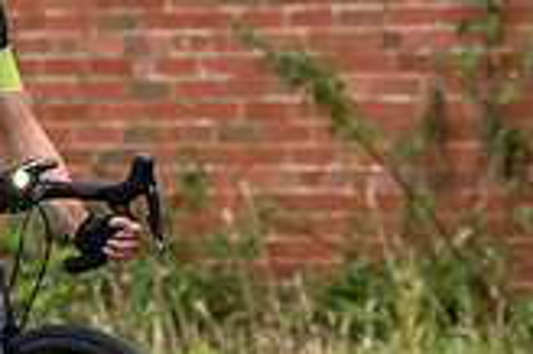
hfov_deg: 3.9
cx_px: -221
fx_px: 7750
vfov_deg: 2.6
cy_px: -16
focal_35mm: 524
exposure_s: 1/800
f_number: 2.8
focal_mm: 84
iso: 1000
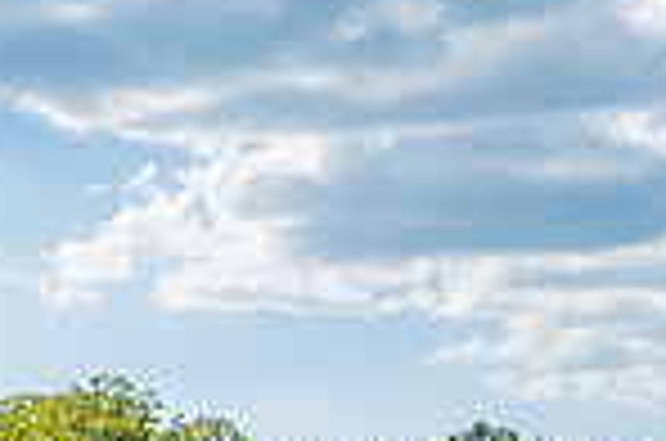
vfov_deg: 11.6
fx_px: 2031
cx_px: 50
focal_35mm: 110
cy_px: 767
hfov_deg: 18.3
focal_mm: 28
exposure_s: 1/4000
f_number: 3.5
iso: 500
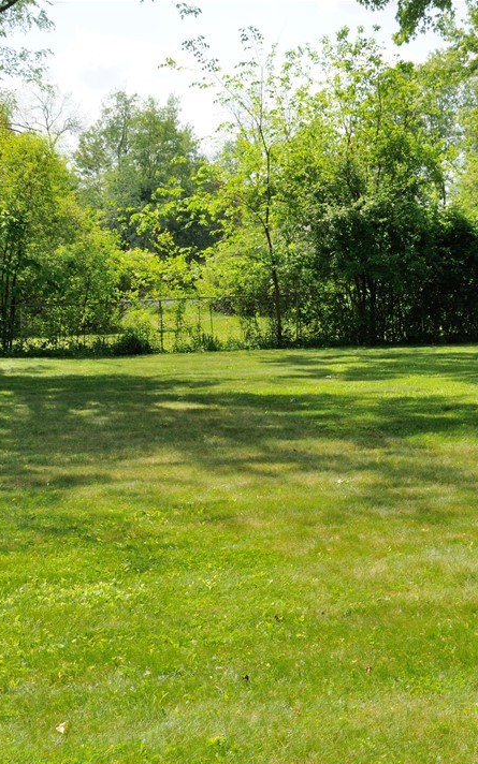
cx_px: 341
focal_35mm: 70
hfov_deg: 18.5
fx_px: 1459
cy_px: 386
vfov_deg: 29.4
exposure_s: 1/320
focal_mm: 30
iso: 400
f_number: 9
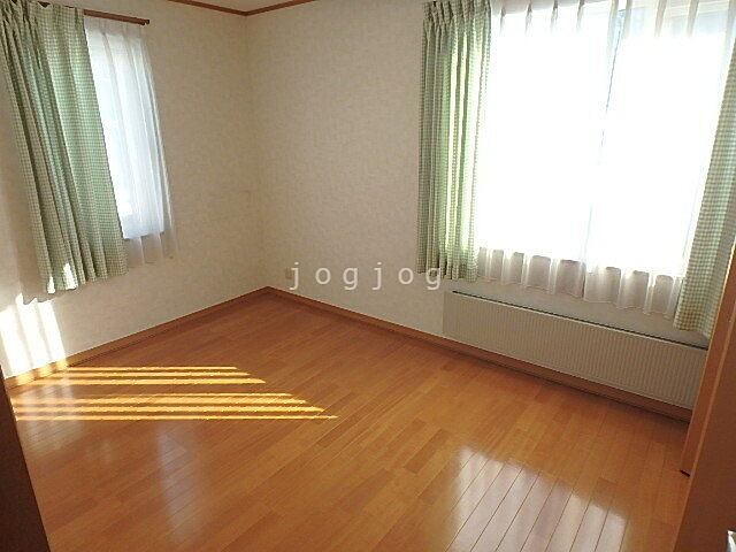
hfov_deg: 79.0
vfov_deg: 63.4
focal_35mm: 21
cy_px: 276
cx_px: 368
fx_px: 446
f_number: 3.5
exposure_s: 1/60
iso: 125
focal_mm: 3.7
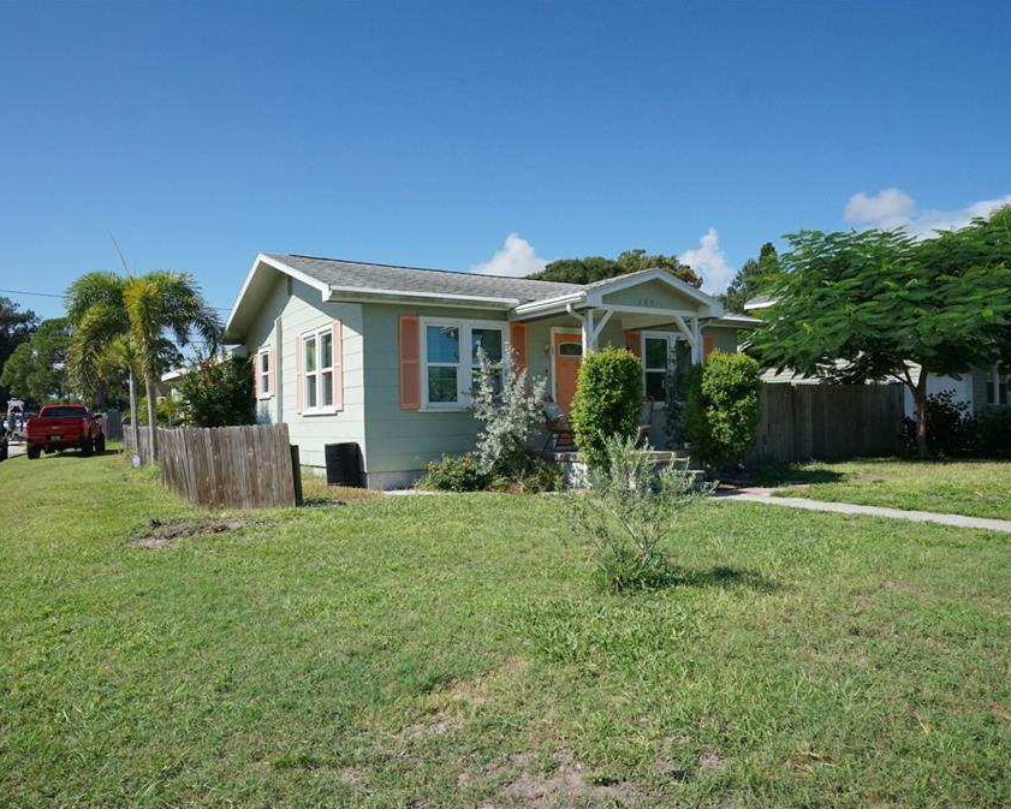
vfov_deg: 58.8
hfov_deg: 70.2
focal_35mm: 24
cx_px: 477
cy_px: 410
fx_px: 718
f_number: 7.1
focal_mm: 21
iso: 1600
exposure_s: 1/5000
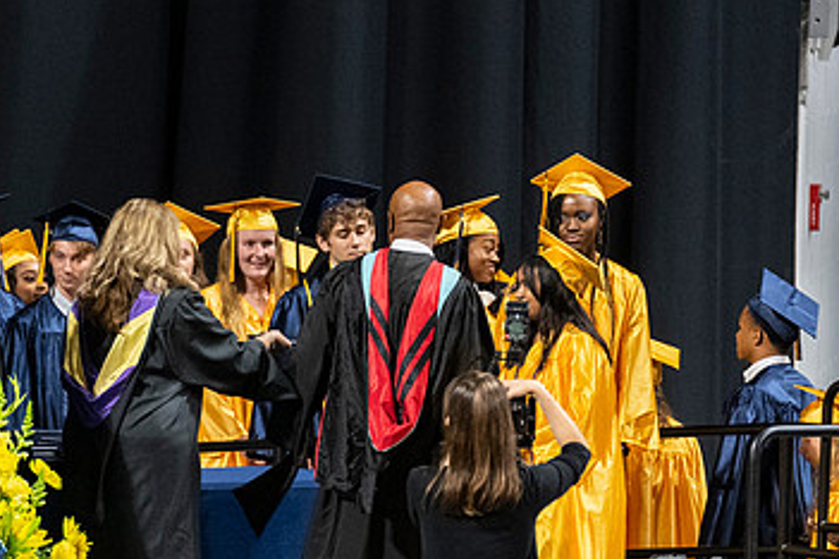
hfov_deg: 3.7
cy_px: 448
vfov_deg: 2.5
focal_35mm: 559
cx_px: 559
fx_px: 13027
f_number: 4
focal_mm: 190
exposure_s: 1/200
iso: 2000
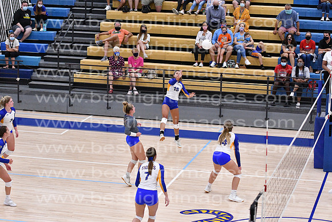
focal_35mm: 105
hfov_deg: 19.5
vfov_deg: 13.0
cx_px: 166
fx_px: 969
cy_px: 111
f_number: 3.2
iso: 6400
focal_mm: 70
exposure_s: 1/1000
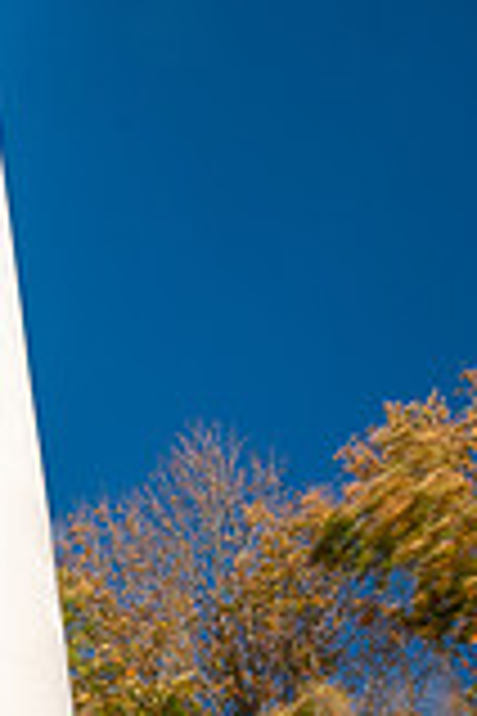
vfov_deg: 29.6
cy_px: 432
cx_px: -122
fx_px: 1351
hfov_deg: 18.7
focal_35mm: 68
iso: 100
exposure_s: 1/2
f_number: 16
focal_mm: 16
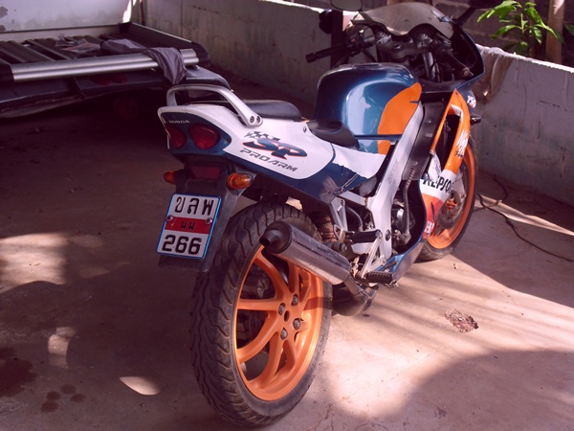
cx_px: 287
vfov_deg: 27.5
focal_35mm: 53
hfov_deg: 36.2
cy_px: 216
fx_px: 879
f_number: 3.8
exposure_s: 1/250
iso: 100
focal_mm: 9.4
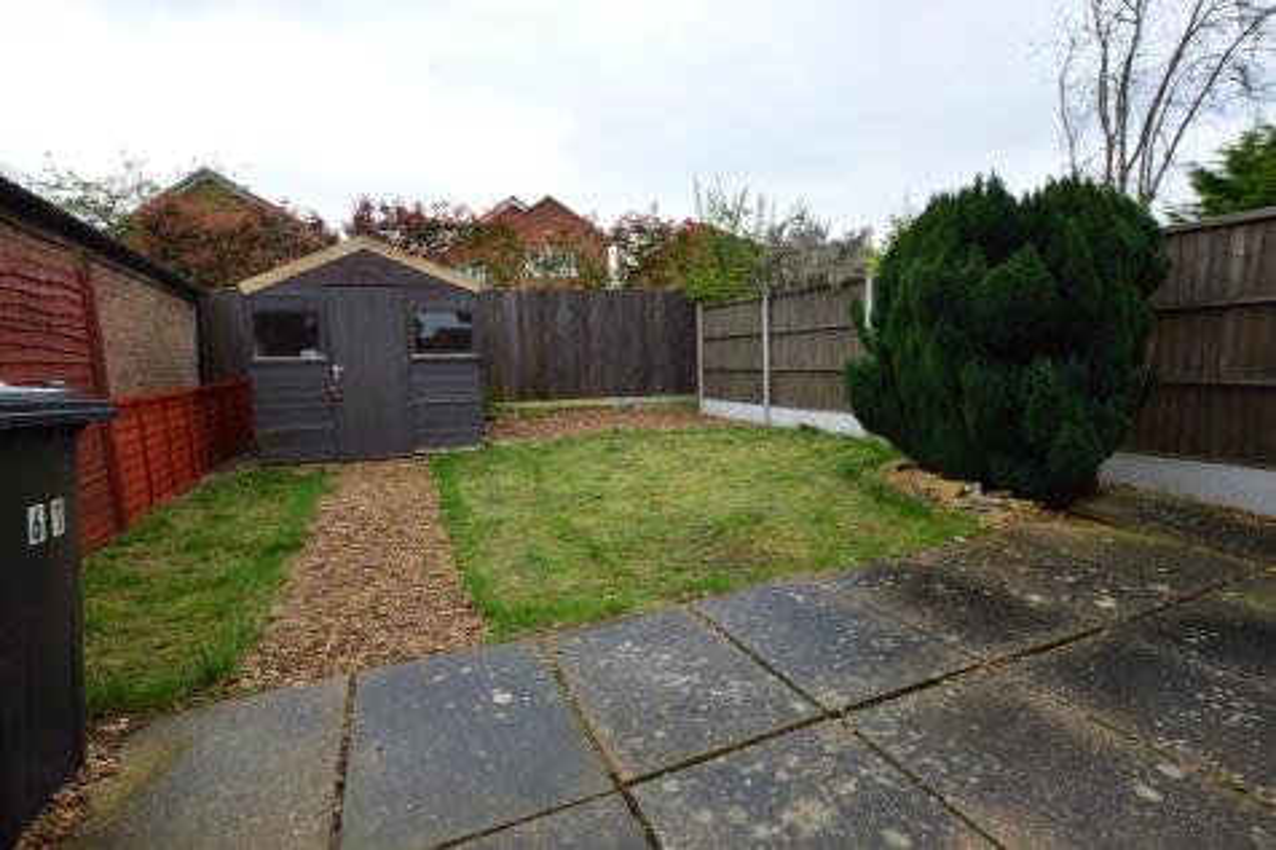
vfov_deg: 72.0
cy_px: 425
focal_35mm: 16
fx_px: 585
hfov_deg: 95.0
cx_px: 638
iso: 400
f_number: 8
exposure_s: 1/250
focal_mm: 11
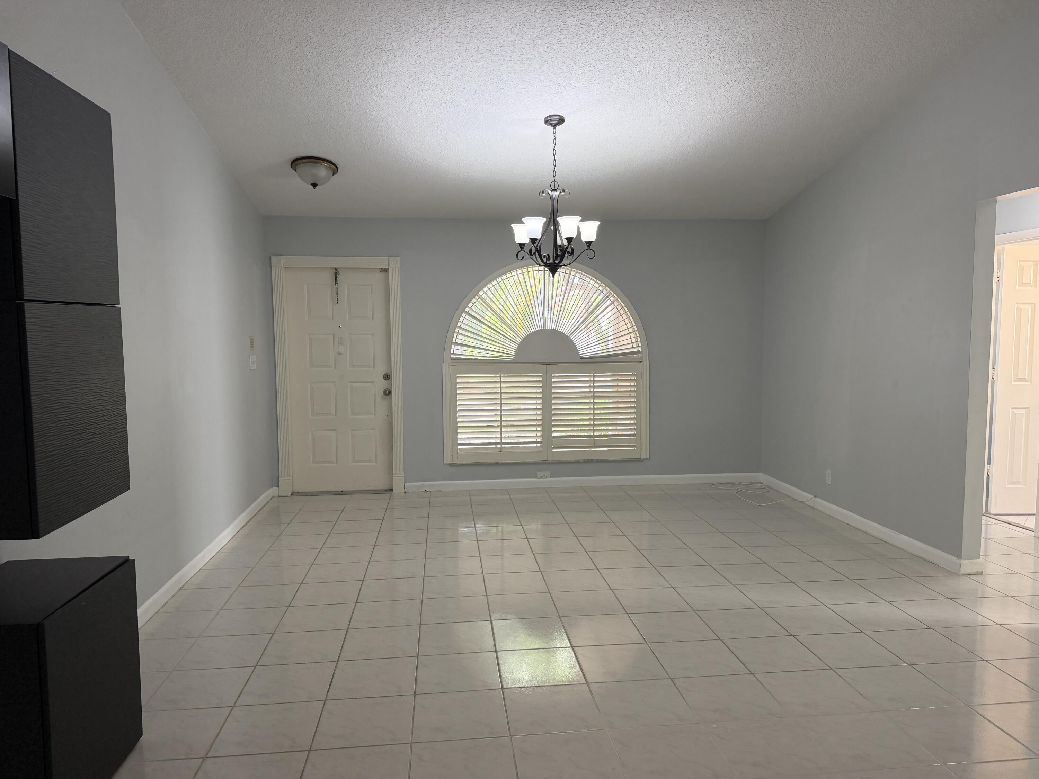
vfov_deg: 56.8
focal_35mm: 24
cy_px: 390
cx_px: 520
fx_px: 720
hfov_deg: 71.6
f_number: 1.78
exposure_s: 1/155
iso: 200
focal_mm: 6.76
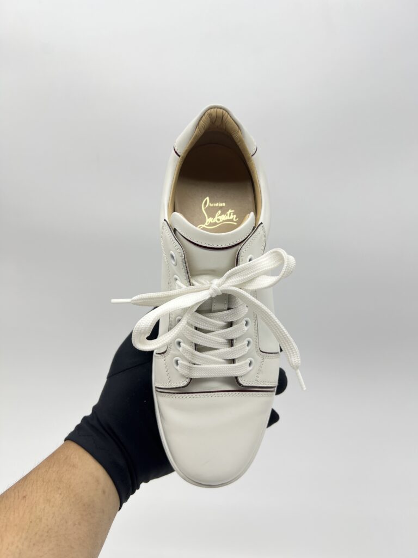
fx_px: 419
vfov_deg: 67.3
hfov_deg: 53.1
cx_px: 209
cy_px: 279
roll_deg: +1.0
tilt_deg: -14.8
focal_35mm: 26
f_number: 1.5
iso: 40
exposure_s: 1/160
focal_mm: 5.7
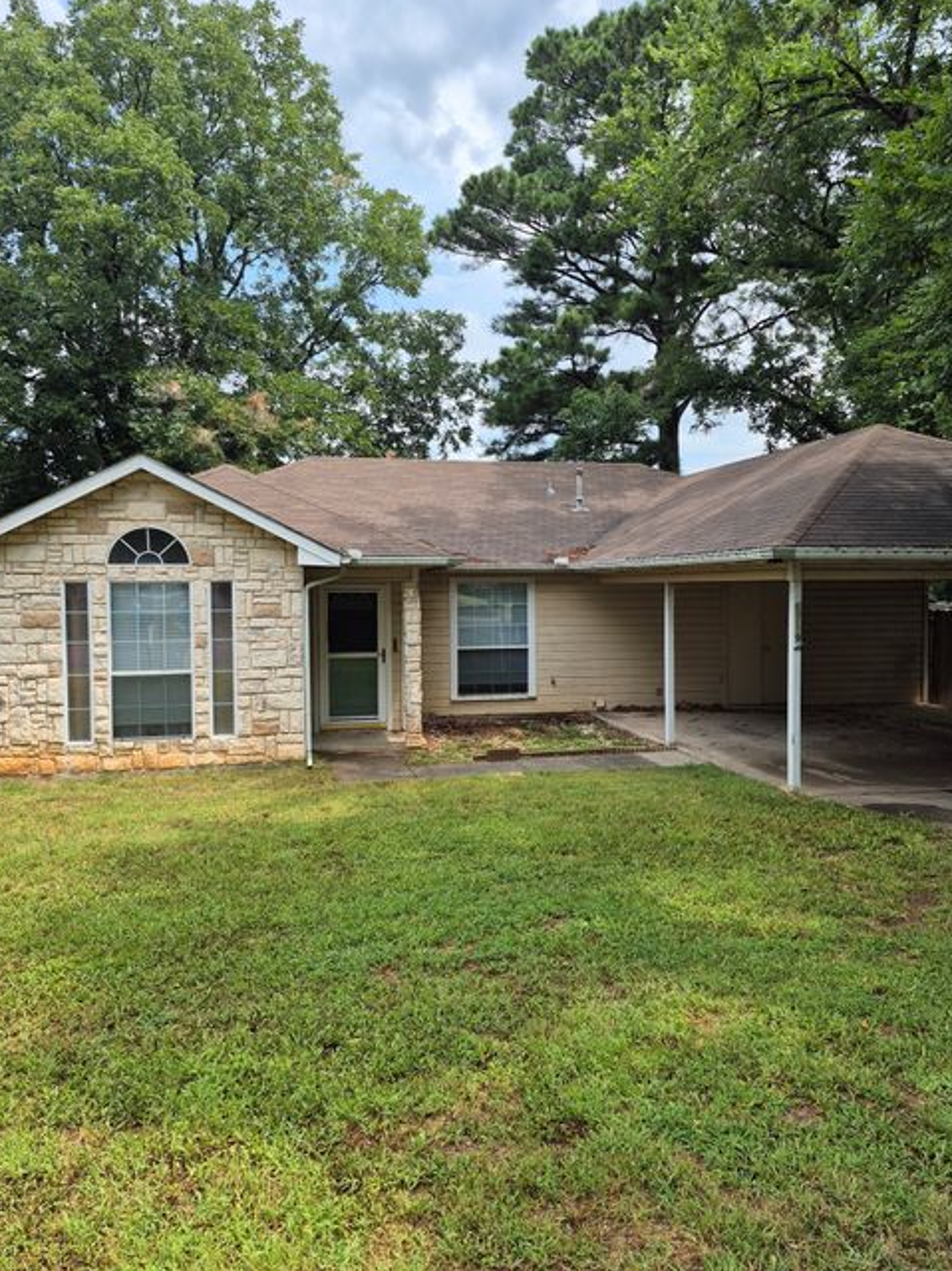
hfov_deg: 56.8
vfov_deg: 71.6
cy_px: 632
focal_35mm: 24
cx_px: 469
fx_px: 880
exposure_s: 1/1040
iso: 25
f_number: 1.8
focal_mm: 5.4
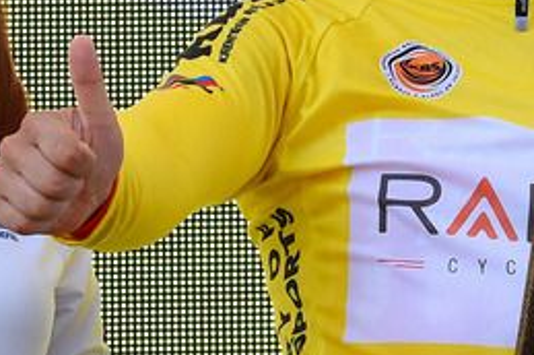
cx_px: 454
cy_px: 71
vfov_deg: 1.6
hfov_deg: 2.4
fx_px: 12696
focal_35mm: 857
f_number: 7.1
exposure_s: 1/1000
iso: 800
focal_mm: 185
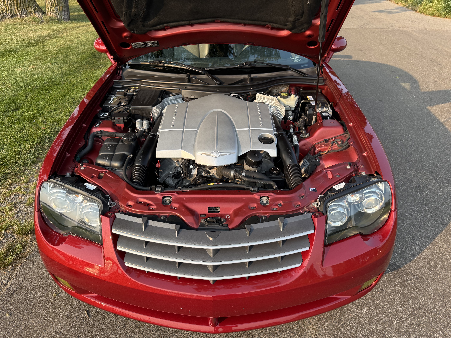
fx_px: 313
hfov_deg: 71.6
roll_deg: -1.5
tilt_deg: -30.2
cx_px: 226
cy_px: 169
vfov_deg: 56.8
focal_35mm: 24
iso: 100
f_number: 1.78
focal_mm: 6.76
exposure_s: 1/1005
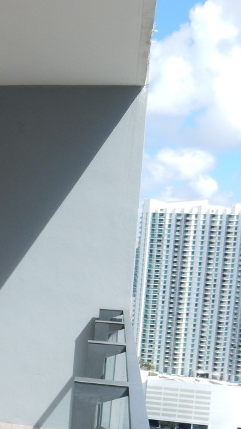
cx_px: -43
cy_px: 334
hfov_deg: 19.3
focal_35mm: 59
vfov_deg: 34.5
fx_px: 670
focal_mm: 4.5
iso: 125
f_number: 3.7
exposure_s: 1/1000
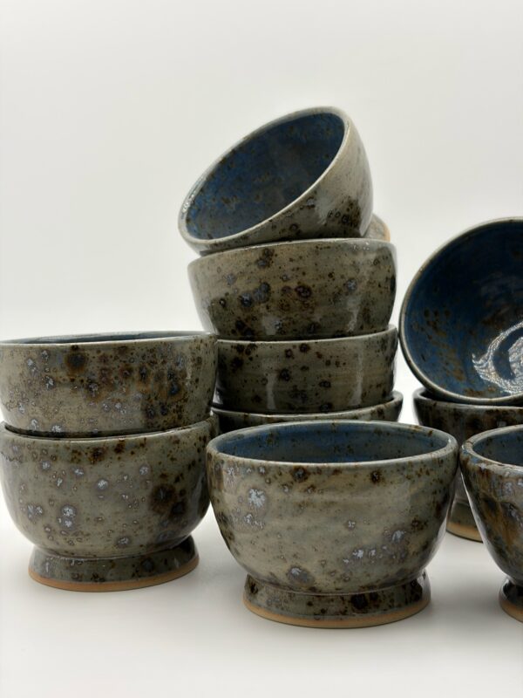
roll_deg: +1.4
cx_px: 262
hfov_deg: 28.0
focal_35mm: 52
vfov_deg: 36.8
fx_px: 1048
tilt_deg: -6.4
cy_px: 349
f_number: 1.6
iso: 32
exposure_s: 1/791
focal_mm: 5.96
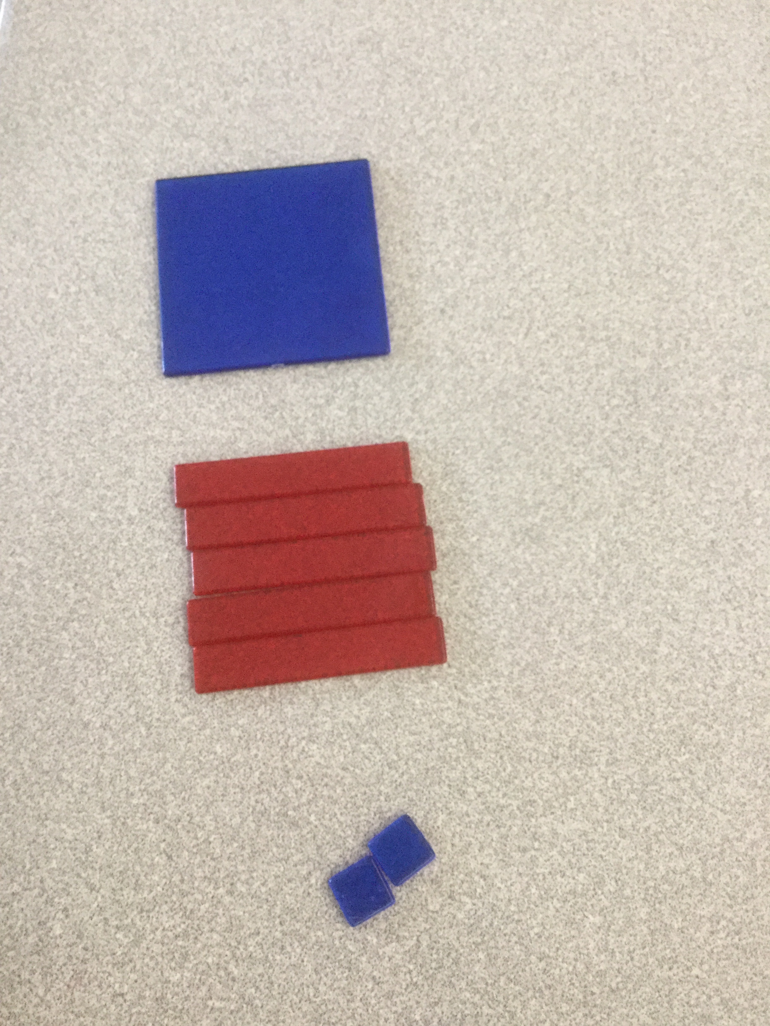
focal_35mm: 31
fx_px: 919
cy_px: 513
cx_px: 385
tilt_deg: -71.2
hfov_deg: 45.4
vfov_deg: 58.4
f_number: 2.4
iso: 125
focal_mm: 3.3
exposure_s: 1/30
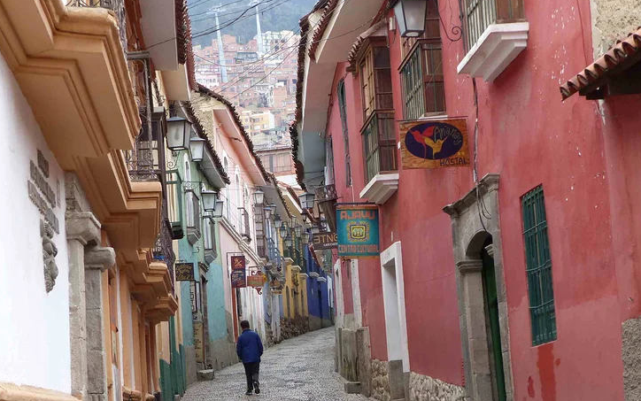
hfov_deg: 23.3
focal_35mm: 89
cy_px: 210
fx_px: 1555
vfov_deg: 14.7
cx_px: 313
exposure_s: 1/160
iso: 100
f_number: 4
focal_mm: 13
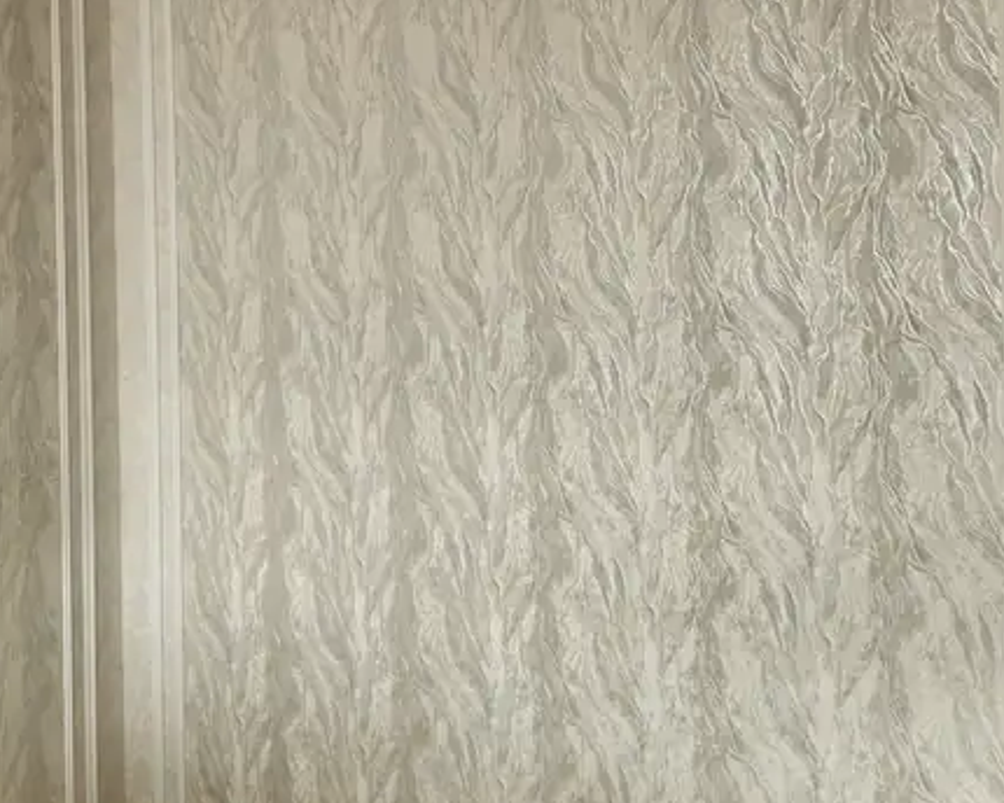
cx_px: 437
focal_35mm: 47
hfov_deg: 39.5
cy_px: 151
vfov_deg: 31.2
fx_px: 1397
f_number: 1.8
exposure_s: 1/180
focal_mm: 5.4
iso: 25
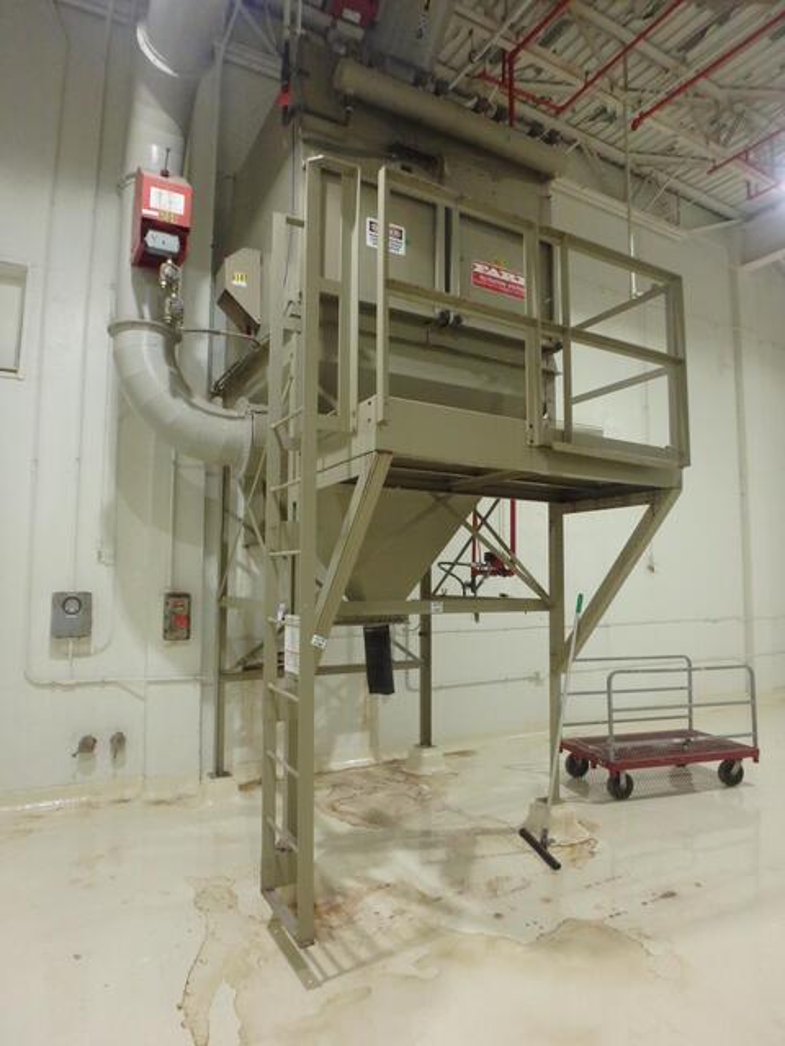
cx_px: 392
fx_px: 635
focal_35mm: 21
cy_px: 523
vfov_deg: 79.0
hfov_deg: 63.4
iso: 640
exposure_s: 1/30
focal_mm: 3.7
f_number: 3.5
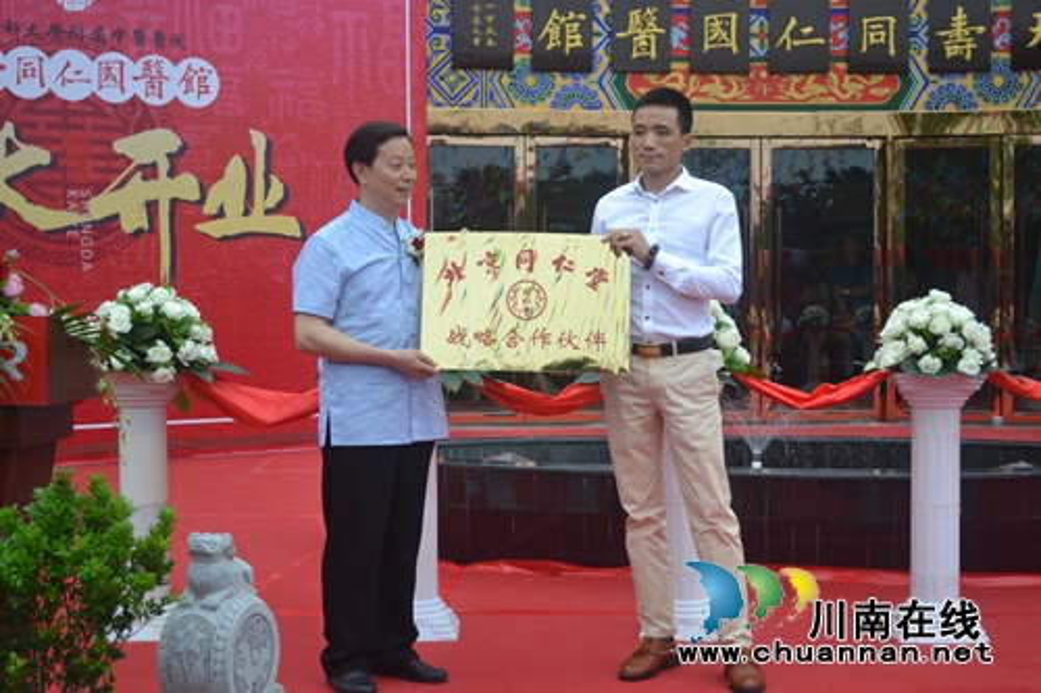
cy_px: 346
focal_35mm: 54
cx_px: 520
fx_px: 1561
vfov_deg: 25.0
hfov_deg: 36.9
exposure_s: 1/125
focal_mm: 36
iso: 140
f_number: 5.6
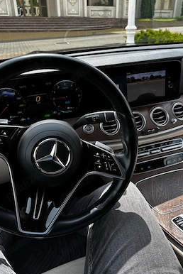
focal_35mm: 28
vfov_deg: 65.4
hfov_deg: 46.4
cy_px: 136
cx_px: 98
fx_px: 213
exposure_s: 1/559
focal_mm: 5.96
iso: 50
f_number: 1.6
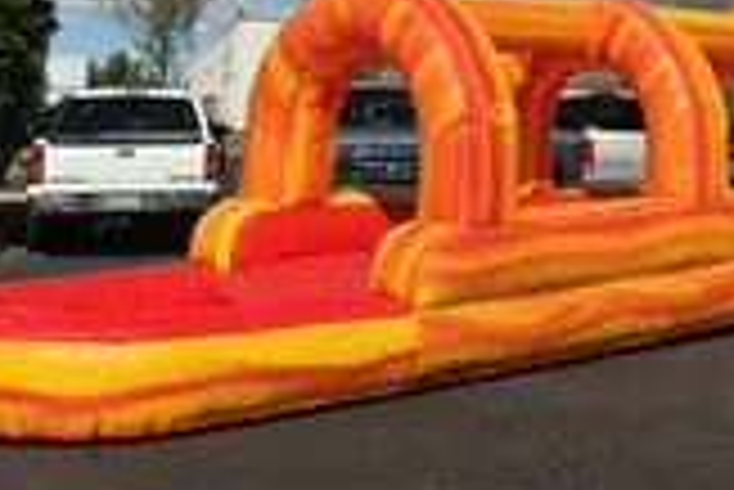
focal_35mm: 74
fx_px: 1510
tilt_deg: +8.2
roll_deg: -1.5
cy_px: -45
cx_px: 639
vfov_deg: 17.8
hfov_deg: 26.5
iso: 25
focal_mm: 4.15
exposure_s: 1/2564
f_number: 2.2
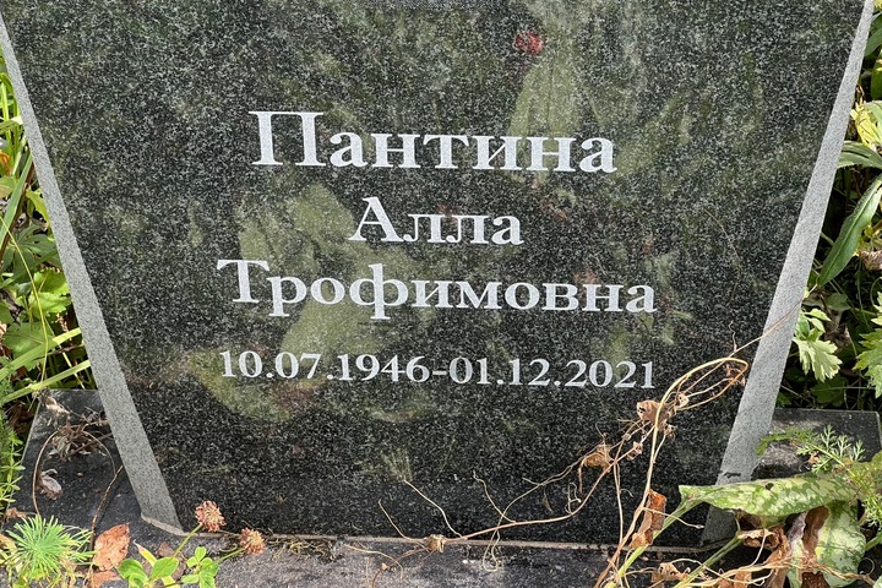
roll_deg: +0.9
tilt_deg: -39.2
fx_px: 2180
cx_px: 457
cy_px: 241
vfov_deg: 15.4
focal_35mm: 89
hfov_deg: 22.9
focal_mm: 9
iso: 32
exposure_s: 1/99
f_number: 2.8
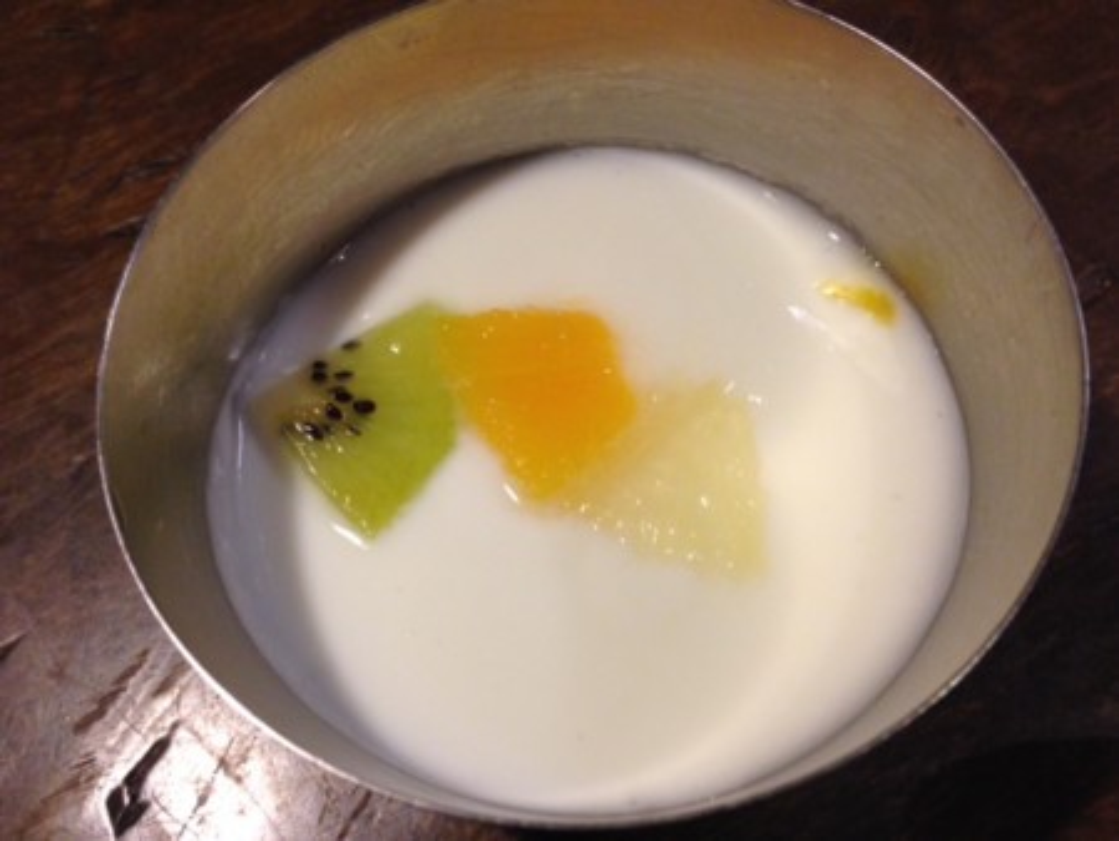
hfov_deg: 55.3
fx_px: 1067
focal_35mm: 33
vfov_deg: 43.0
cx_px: 560
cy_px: 420
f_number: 2.4
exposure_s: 1/20
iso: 160
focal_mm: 4.12
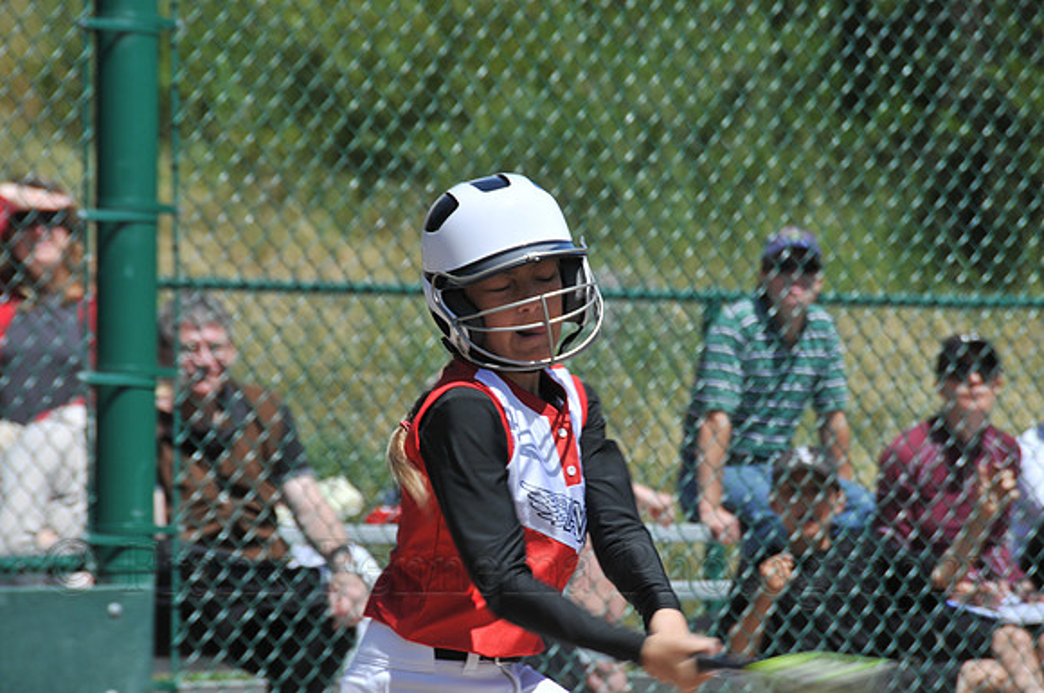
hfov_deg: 6.9
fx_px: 8688
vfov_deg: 4.6
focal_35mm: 300
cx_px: 522
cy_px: 346
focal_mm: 200
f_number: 8
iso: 200
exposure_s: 1/250
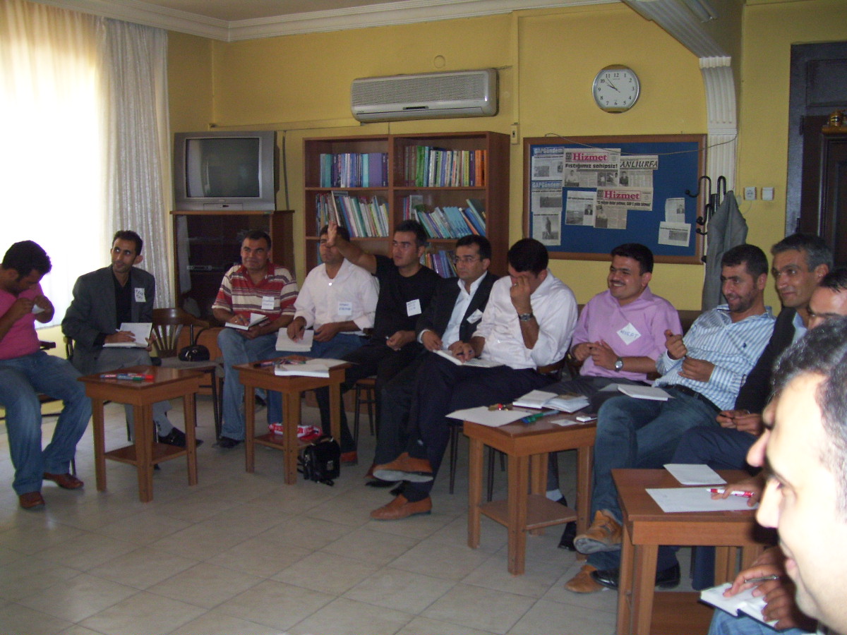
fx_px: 881
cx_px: 424
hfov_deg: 51.4
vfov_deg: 39.7
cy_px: 318
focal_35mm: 36
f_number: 2.7
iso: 200
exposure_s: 1/60
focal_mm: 6
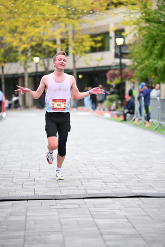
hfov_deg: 10.6
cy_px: 124
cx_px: 82
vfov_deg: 15.8
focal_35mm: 130
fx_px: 893
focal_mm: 130
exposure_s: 1/1250
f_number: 2.8
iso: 1600
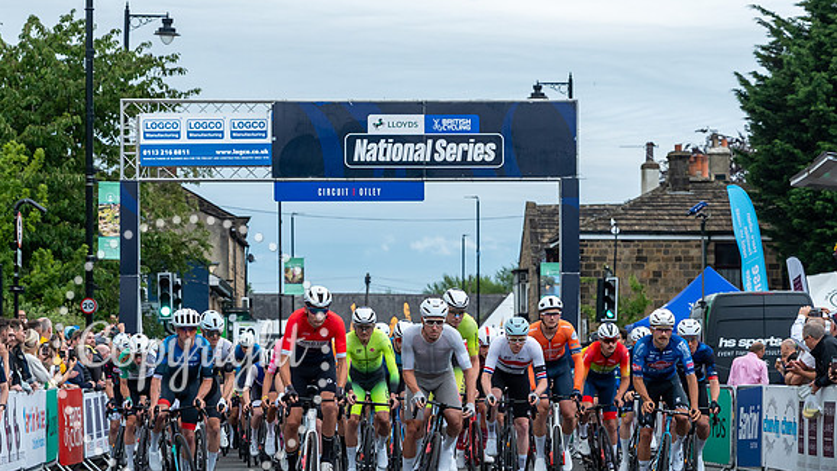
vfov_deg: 8.2
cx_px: 408
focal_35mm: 147
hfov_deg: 14.6
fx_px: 3262
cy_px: 401
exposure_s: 1/800
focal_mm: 68
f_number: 3.5
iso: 1000
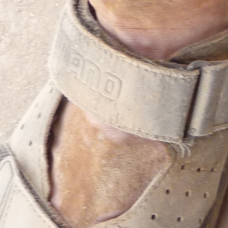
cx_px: 367
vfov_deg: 8.3
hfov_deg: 8.1
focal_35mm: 210
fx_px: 1565
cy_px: 232
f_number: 4
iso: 160
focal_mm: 7.1
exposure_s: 1/30
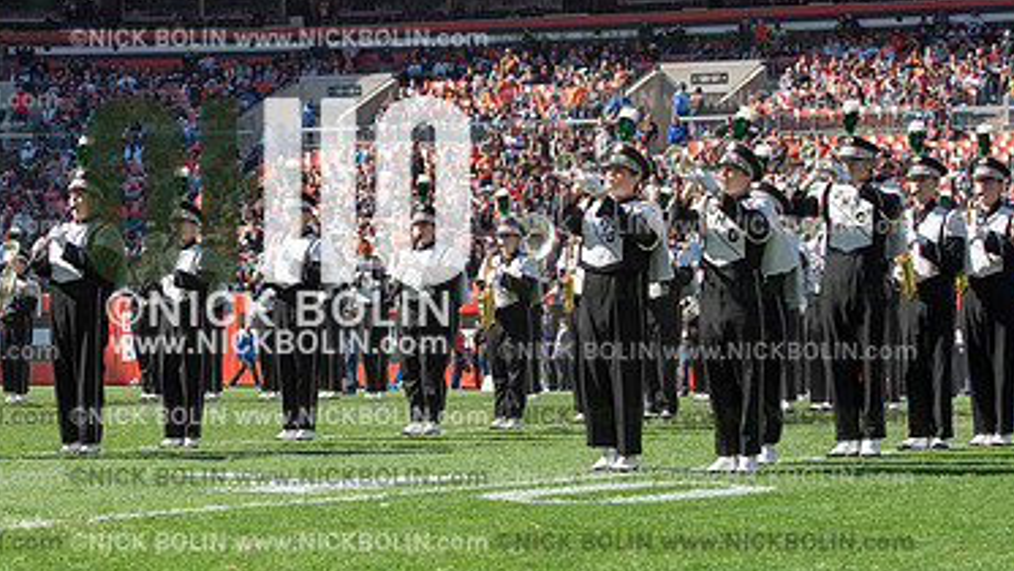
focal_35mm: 114
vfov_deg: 10.6
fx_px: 3066
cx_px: 277
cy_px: 227
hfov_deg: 18.7
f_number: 5
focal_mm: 70
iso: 400
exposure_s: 1/2500
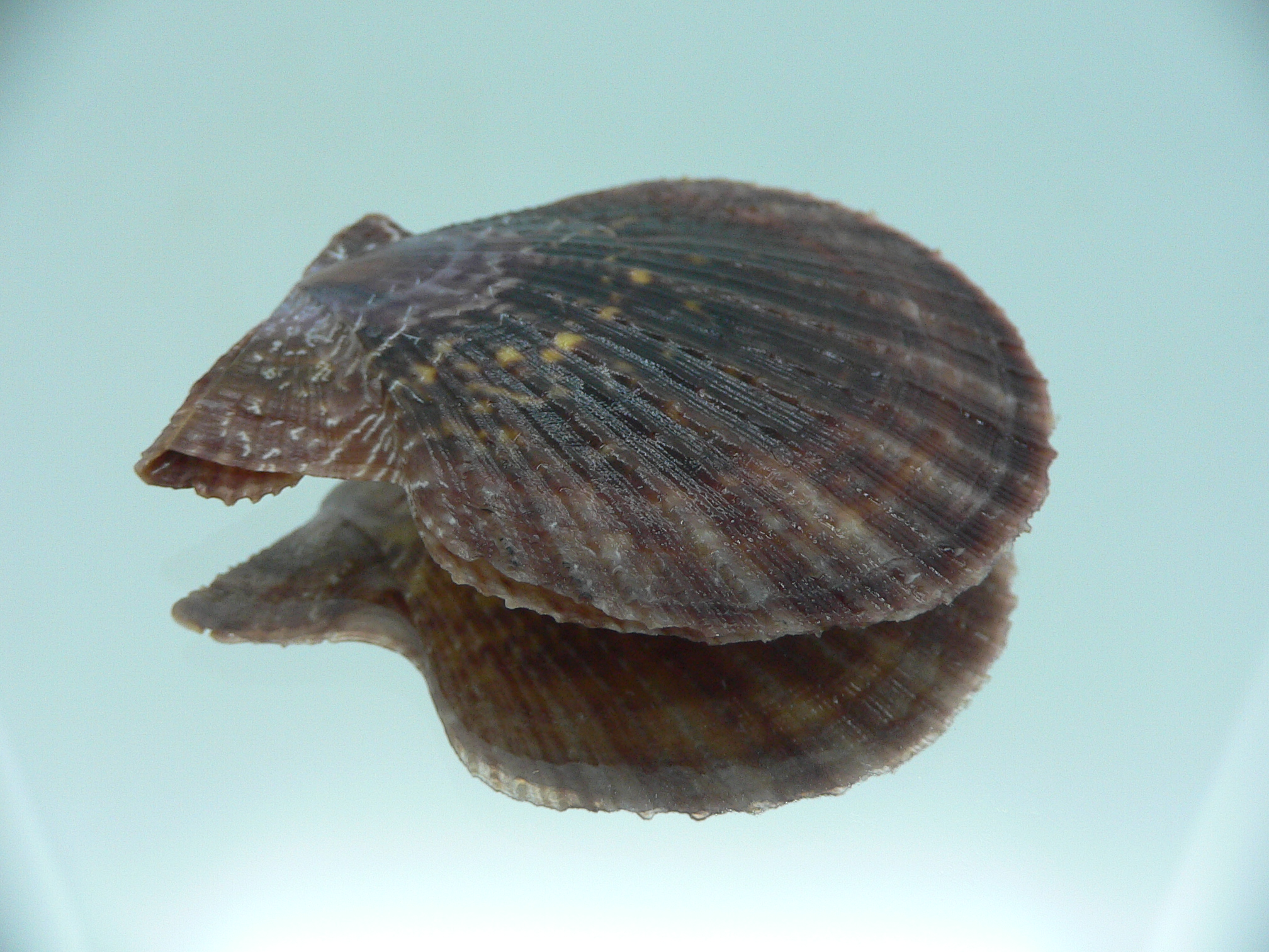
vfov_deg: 40.7
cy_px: 476
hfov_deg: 52.6
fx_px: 1283
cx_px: 634
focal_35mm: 35
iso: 150
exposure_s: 1/60
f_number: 2.8
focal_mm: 4.6
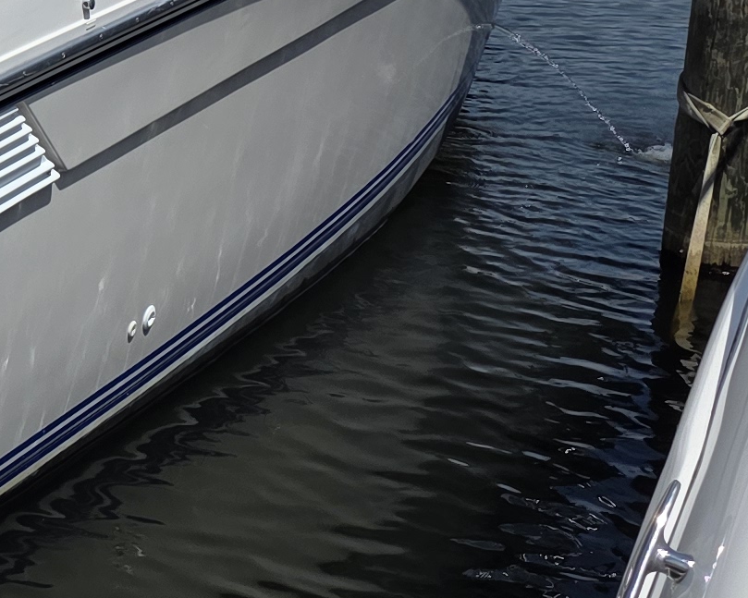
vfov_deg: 13.6
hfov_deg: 15.4
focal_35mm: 111
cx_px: -510
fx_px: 2457
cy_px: -87
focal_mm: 6.3
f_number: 1.7
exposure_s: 1/7944
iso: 50
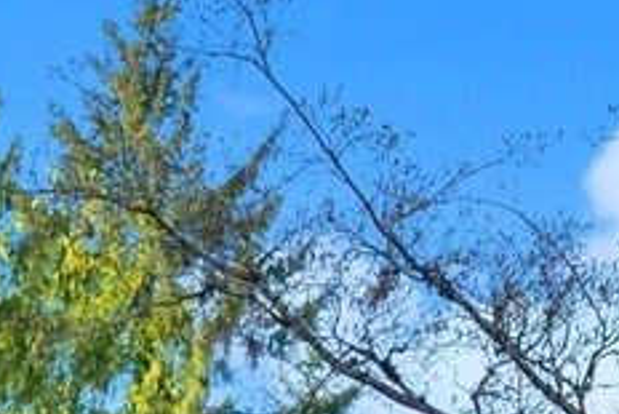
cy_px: 1187
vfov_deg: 9.2
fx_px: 2133
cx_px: -161
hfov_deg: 15.8
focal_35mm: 124
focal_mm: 17
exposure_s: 1/200
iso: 320
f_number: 6.3
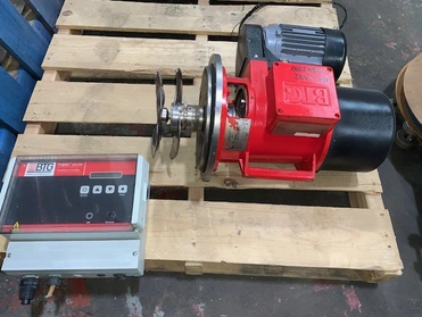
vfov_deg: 49.8
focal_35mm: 28
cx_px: 205
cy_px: 168
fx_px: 342
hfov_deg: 63.4
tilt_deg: -59.9
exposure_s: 1/24
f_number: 1.8
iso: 50
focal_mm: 4.25
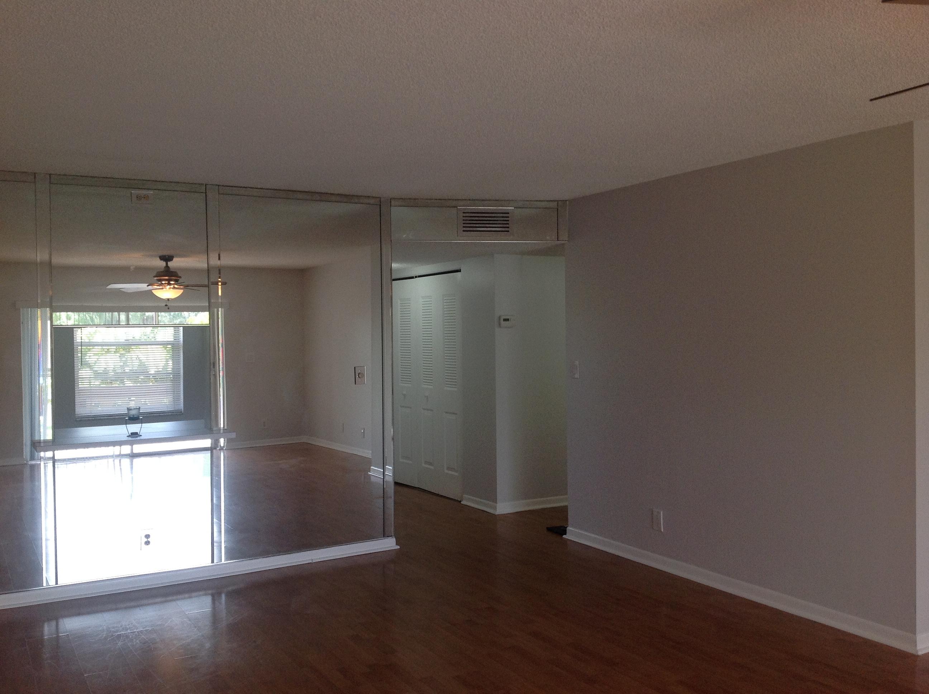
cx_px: 464
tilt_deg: -0.8
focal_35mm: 35
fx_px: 938
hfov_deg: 52.7
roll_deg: -0.5
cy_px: 347
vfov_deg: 40.6
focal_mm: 4.28
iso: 80
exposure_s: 1/120
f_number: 2.4
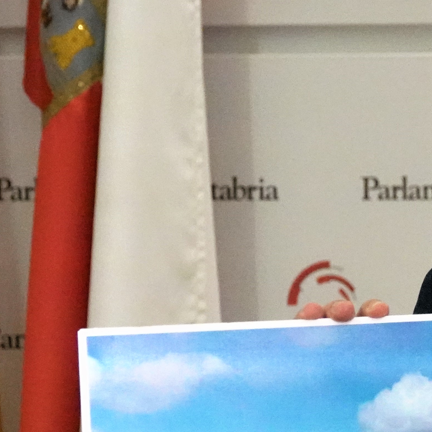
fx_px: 6269
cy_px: 322
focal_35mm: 444
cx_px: 710
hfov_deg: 3.9
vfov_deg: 3.9
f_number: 4
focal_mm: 54.57
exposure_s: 1/500
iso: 5000
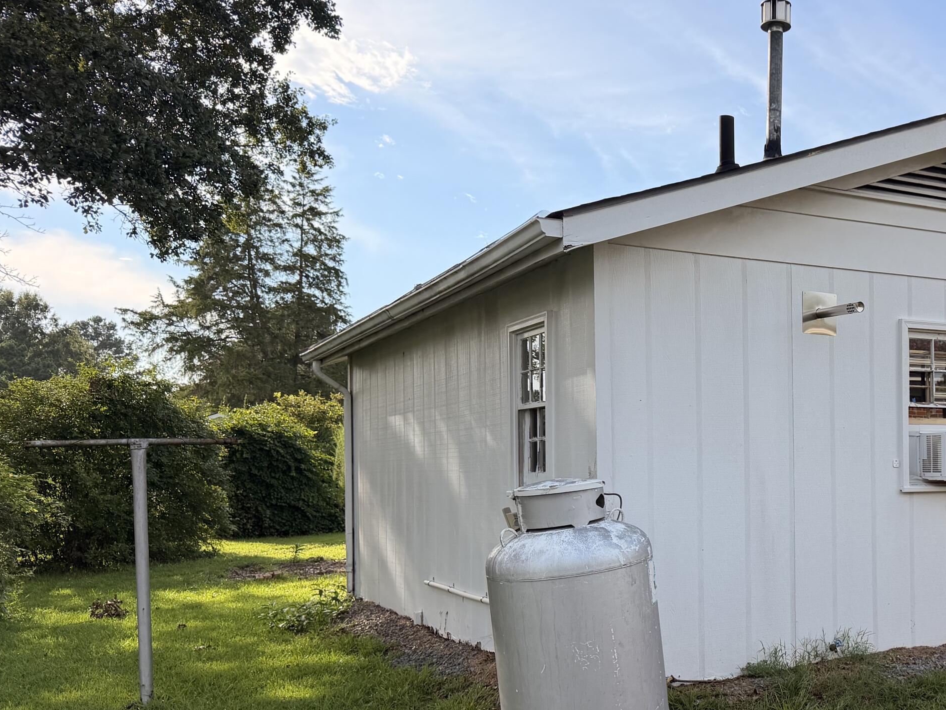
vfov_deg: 37.4
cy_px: 458
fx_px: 1038
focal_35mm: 38
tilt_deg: +0.8
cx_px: 746
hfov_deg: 46.6
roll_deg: +1.2
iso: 100
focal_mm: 6.76
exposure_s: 1/3584
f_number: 1.78
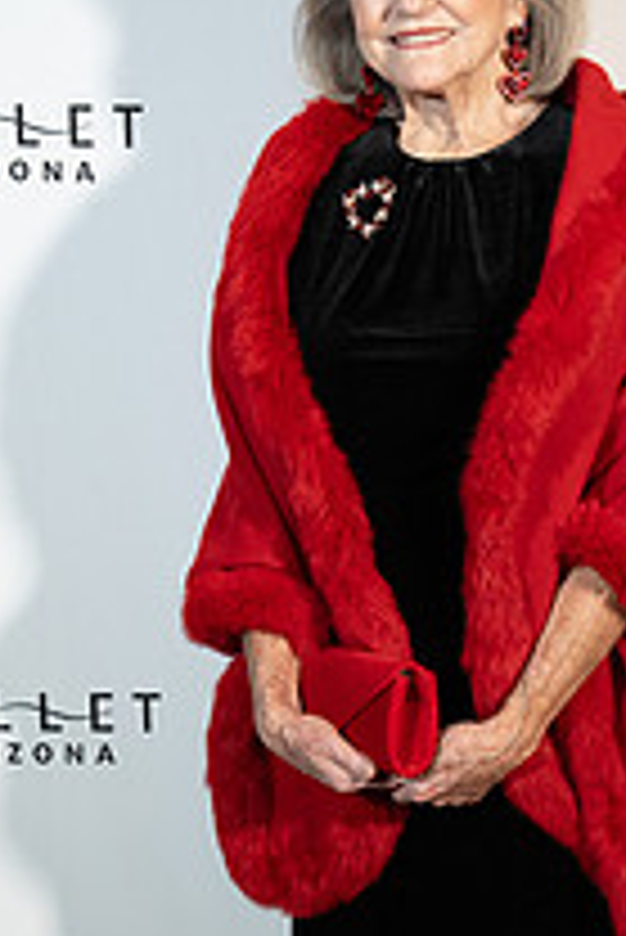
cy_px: 716
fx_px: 2760
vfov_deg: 19.1
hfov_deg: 12.9
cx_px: 432
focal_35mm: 106
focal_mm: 49.1
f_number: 2.8
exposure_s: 1/200
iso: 1600
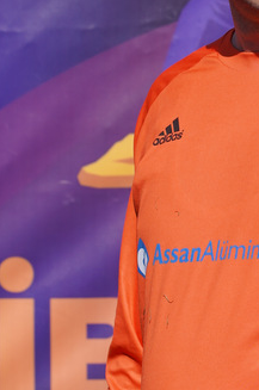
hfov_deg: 5.3
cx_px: 307
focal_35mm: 257
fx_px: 2782
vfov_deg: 8.0
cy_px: 123
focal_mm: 70
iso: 100
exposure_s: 1/1000
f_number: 5
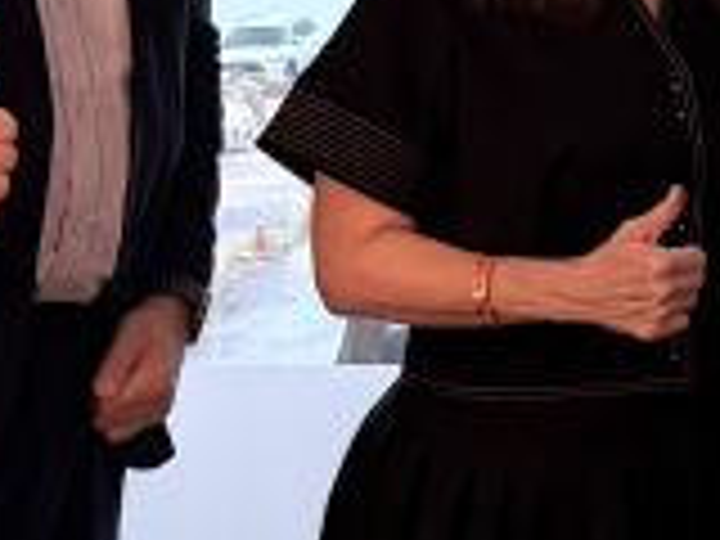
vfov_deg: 7.8
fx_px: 3869
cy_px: -248
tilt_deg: +1.1
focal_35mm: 186
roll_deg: -1.7
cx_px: 1678
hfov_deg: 9.5
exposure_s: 1/61
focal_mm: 6.76
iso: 100
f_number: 1.78
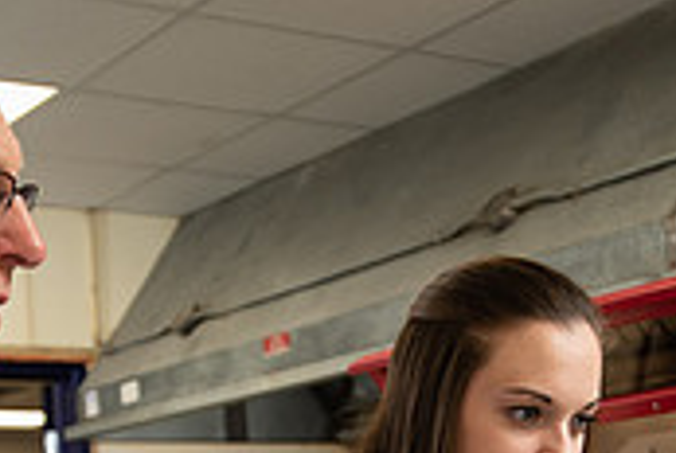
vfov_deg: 14.9
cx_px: 309
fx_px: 1636
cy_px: 627
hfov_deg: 23.3
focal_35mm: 87
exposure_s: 1/200
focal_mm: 26
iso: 400
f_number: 4
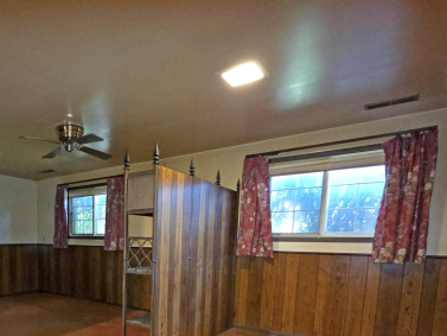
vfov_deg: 54.2
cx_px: 108
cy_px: 277
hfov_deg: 68.8
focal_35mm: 23
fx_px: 297
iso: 640
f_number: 2.2
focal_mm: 2.2
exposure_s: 1/11.5
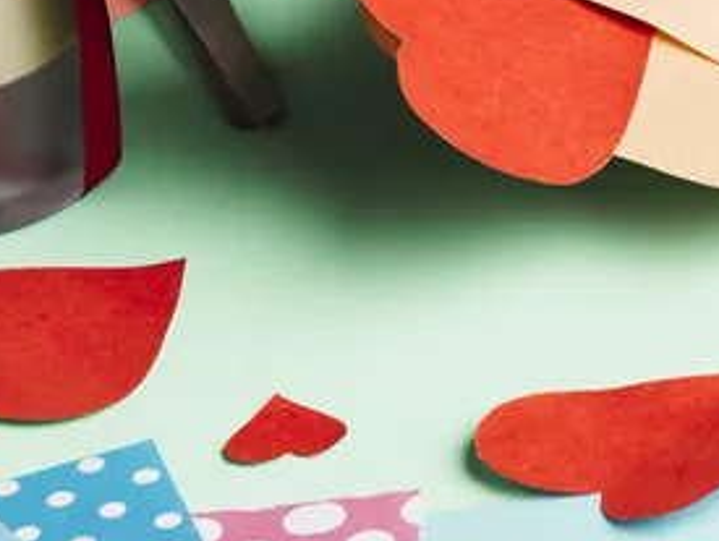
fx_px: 6676
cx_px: 605
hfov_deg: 6.2
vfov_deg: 4.6
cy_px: 206
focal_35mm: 321
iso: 320
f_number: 14
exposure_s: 1/160
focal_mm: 120
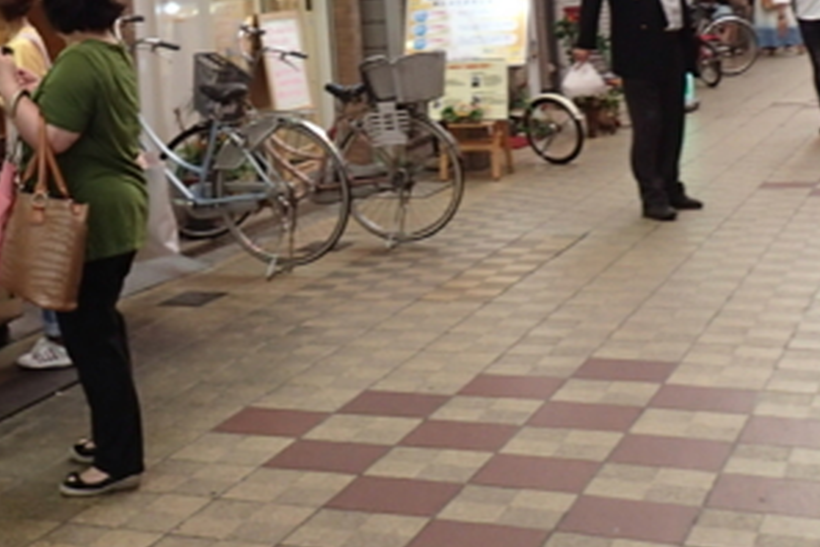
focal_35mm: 70
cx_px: 66
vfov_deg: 18.5
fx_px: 1594
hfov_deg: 27.7
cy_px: -99
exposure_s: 1/60
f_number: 2
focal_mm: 4.5
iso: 160
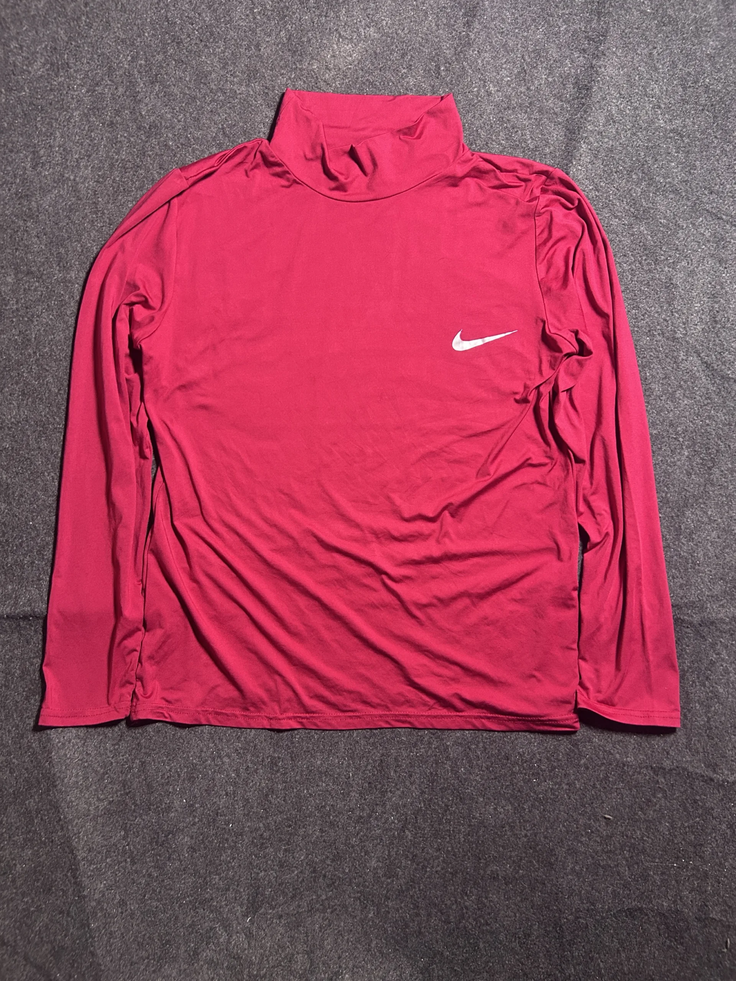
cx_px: 368
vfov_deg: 67.3
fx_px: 737
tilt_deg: -63.6
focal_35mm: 26
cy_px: 490
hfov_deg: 53.1
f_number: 1.5
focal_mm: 5.7
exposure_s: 1/50
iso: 400
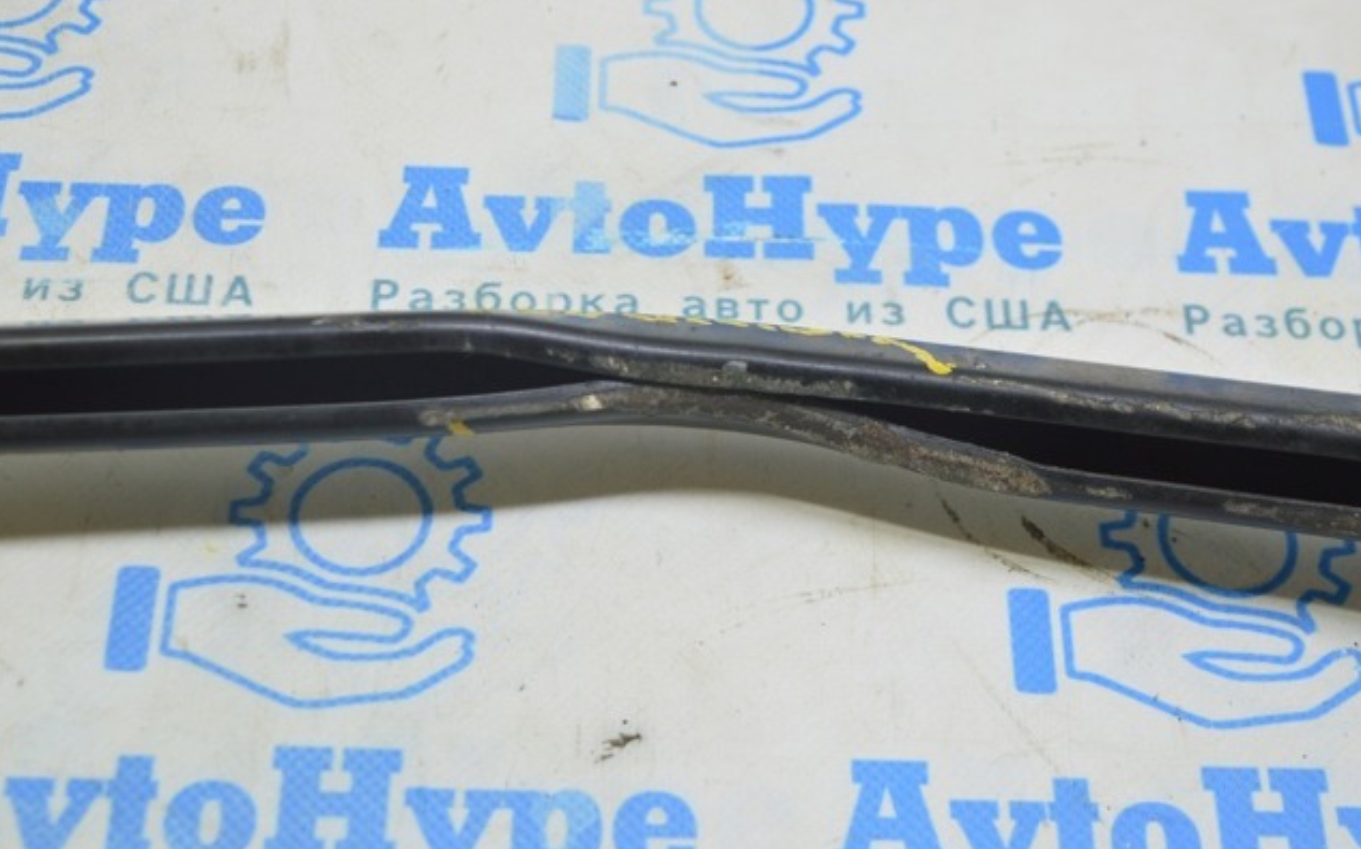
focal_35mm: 70
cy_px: 407
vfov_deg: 18.7
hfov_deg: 29.6
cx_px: 677
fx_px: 2577
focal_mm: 45
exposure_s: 1/20
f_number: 5.6
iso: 400
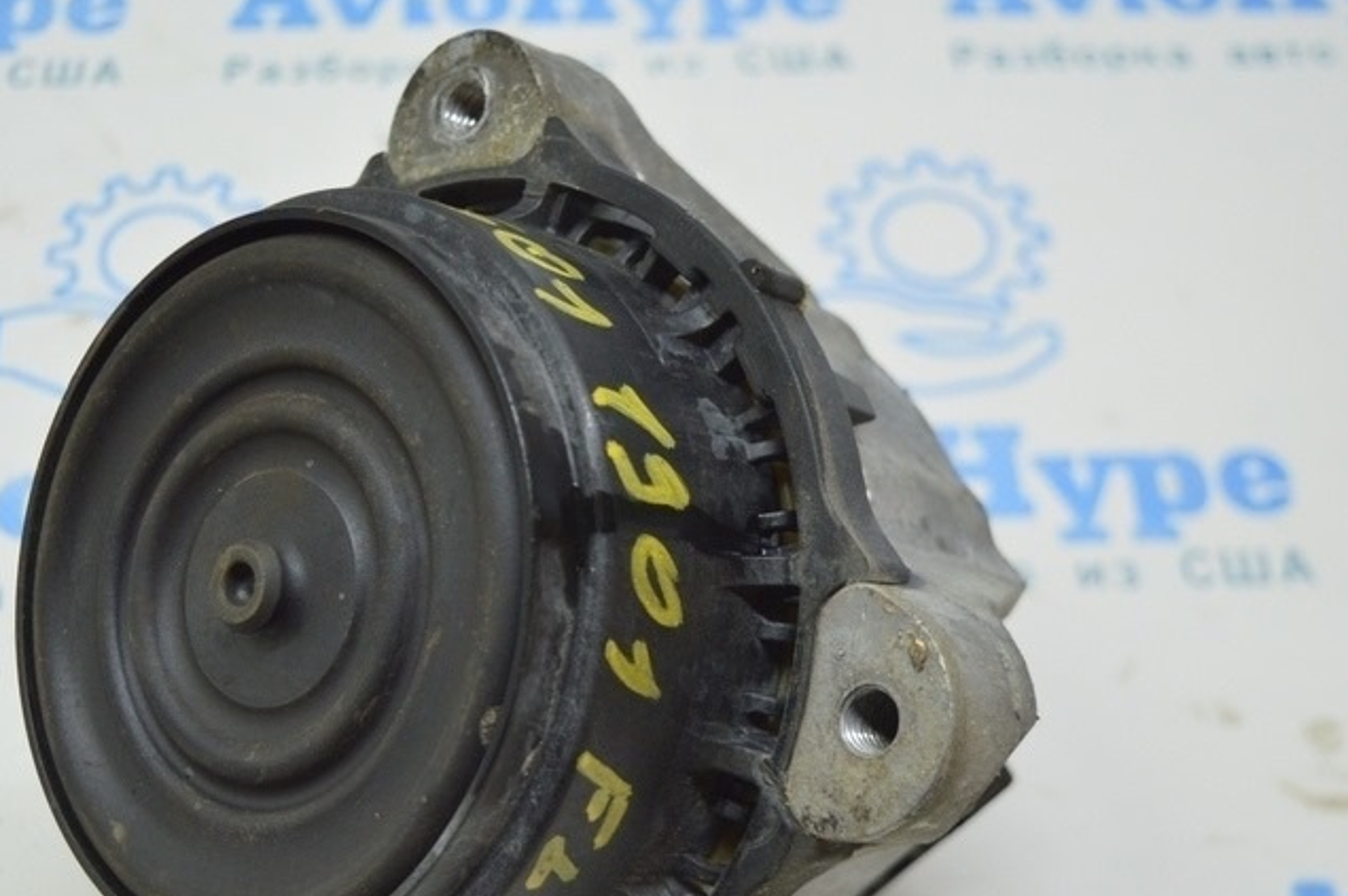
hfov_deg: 34.3
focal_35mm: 58
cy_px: 548
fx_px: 2170
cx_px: 492
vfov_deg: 23.3
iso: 400
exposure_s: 1/40
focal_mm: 24
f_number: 4
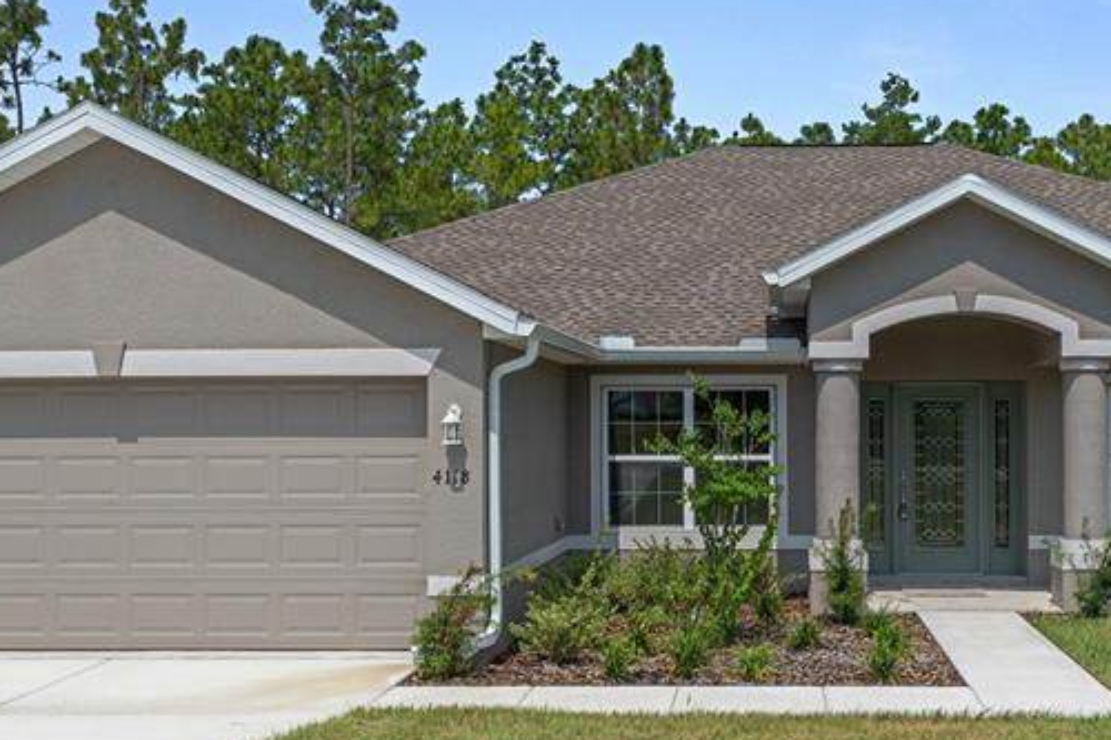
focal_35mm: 43
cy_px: 427
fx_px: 1327
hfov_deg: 44.9
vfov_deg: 31.1
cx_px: 724
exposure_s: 1/500
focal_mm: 14
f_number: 8
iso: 320
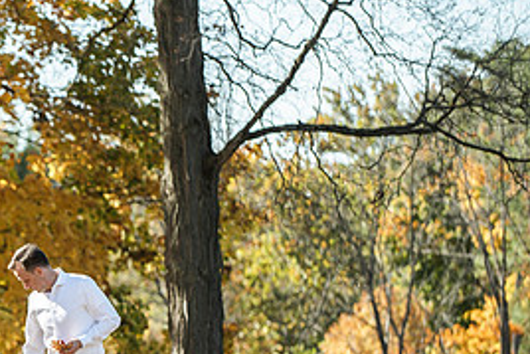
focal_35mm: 303
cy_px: 306
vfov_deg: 4.5
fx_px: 4463
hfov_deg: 6.8
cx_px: -20
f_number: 4
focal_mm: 140
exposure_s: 1/2500
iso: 500
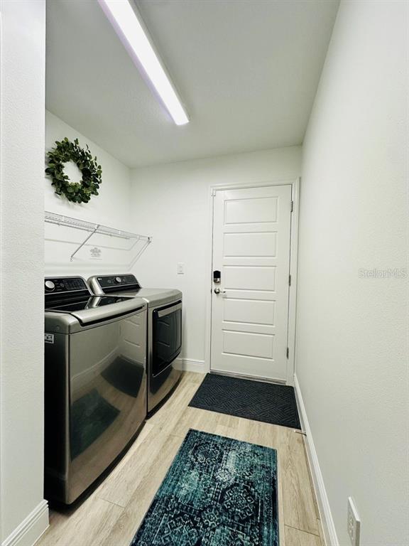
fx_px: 221
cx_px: 204
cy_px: 273
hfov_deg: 85.7
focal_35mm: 14
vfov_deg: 102.1
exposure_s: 1/120
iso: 160
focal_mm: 2.22
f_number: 2.2
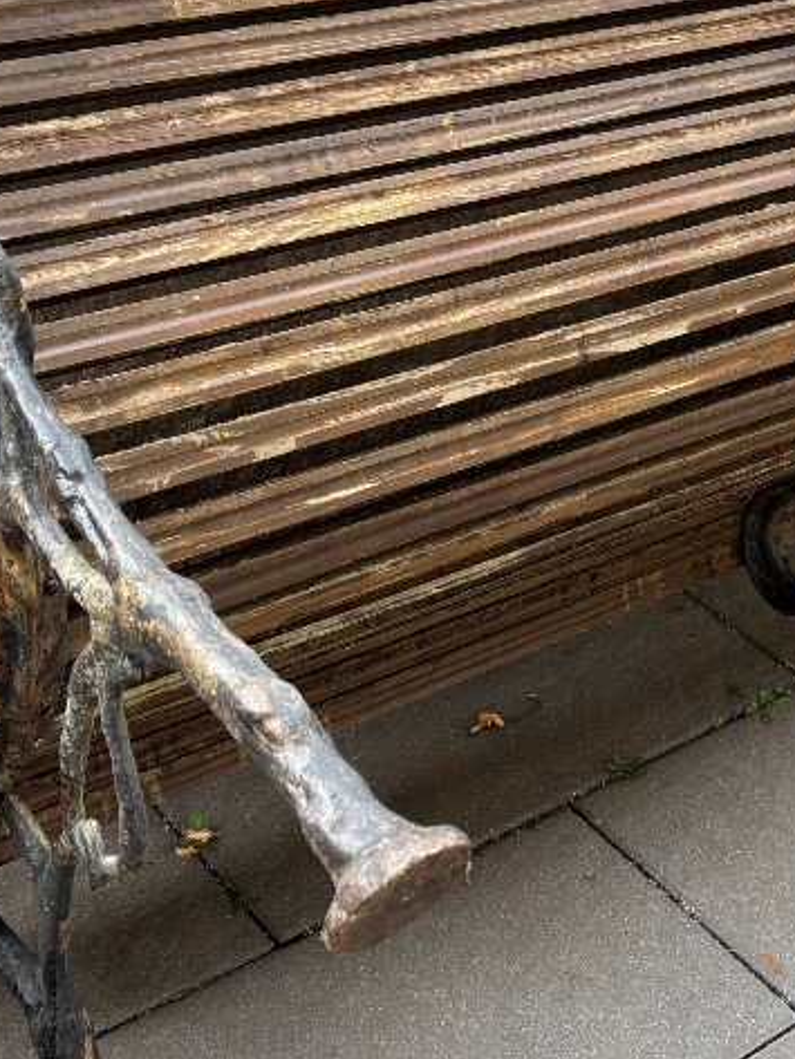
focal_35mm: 66
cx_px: 701
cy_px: 349
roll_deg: -9.0
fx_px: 2020
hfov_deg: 21.8
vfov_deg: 29.2
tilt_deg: -28.0
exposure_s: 1/400
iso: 50
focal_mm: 5.96
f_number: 1.6
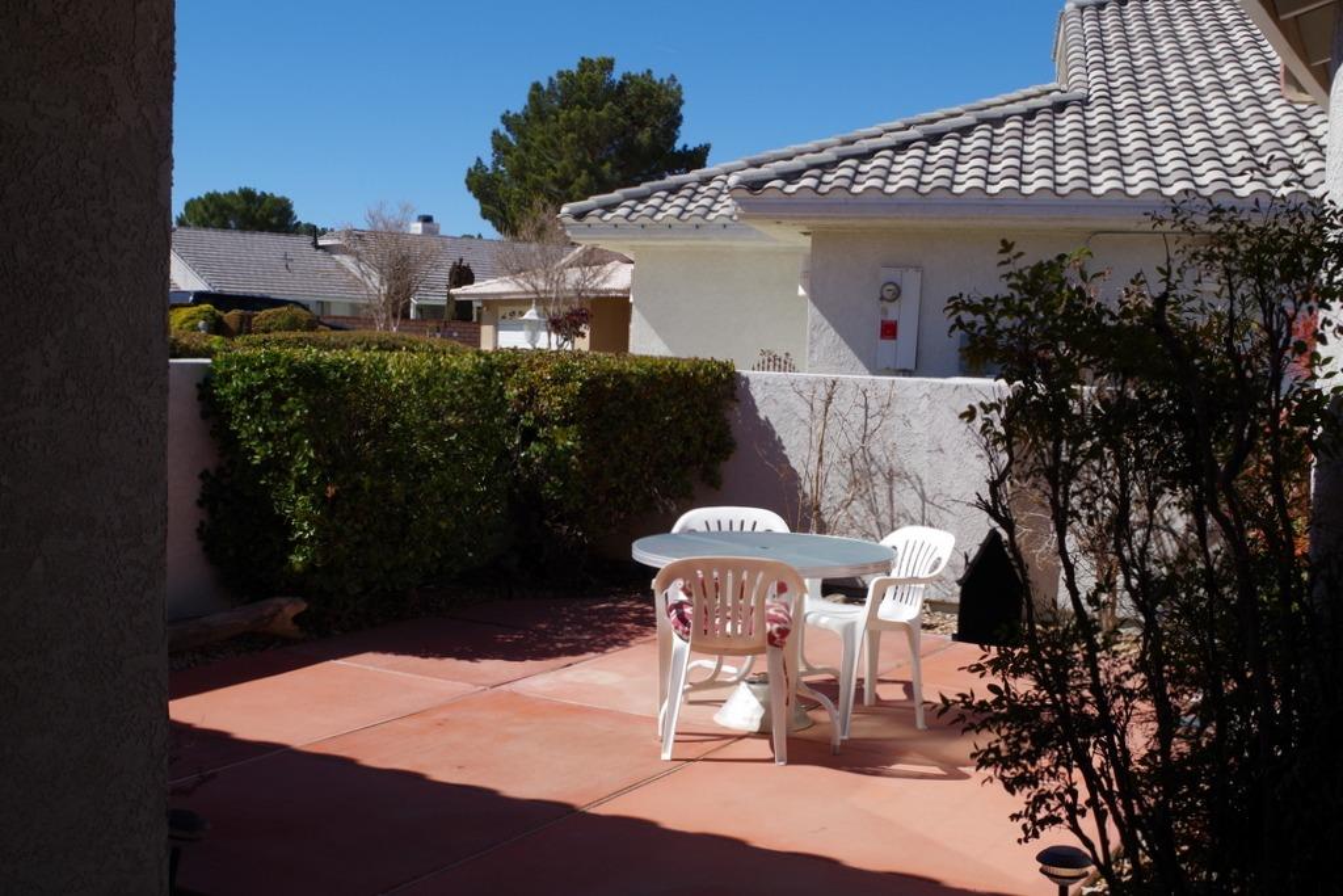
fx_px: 1455
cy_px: 448
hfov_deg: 49.5
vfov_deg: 34.2
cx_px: 672
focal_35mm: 39
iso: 100
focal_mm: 26.25
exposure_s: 1/125
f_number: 11
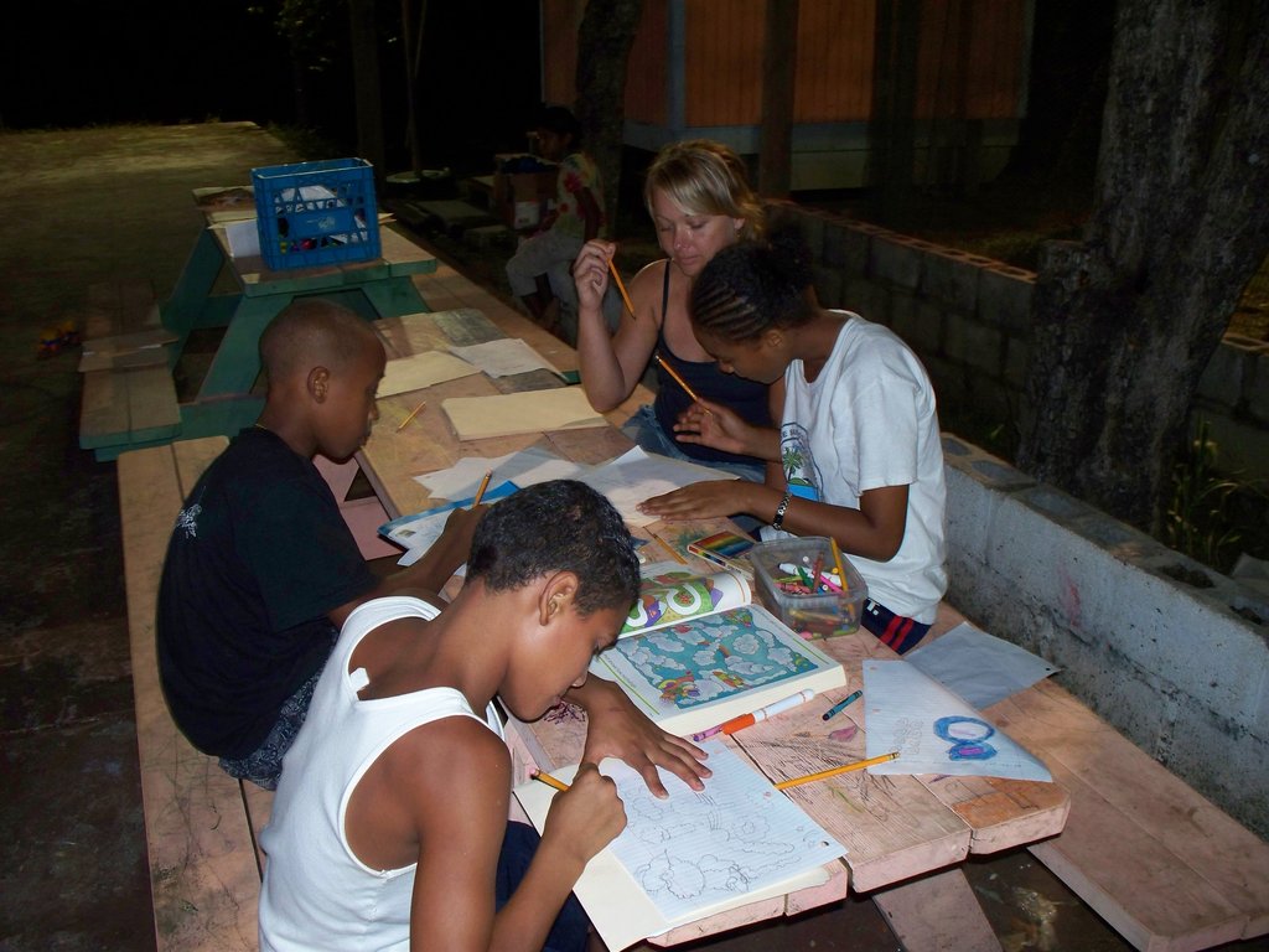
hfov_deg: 51.4
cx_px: 634
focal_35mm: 36
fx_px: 1320
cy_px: 476
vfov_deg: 39.7
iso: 200
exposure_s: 1/30
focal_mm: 7.54
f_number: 2.8
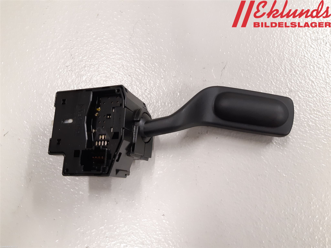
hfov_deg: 67.3
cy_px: 124
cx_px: 166
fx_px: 249
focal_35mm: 26
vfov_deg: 53.1
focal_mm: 3.93
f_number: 1.7
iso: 200
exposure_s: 1/50
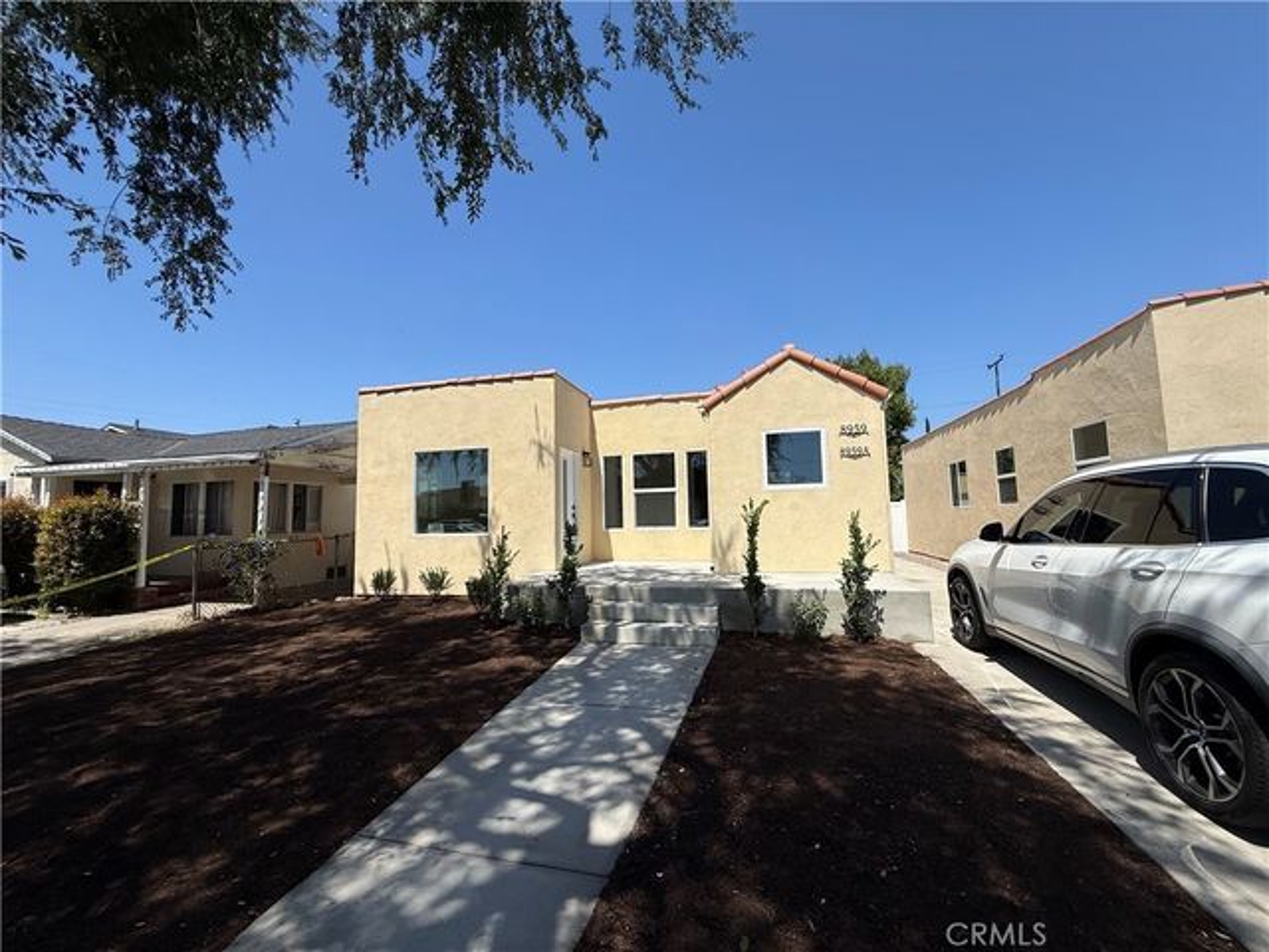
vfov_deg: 85.7
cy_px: 476
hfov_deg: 102.1
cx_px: 634
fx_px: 513
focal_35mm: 14
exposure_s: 1/3460
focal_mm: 2.22
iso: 50
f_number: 2.2
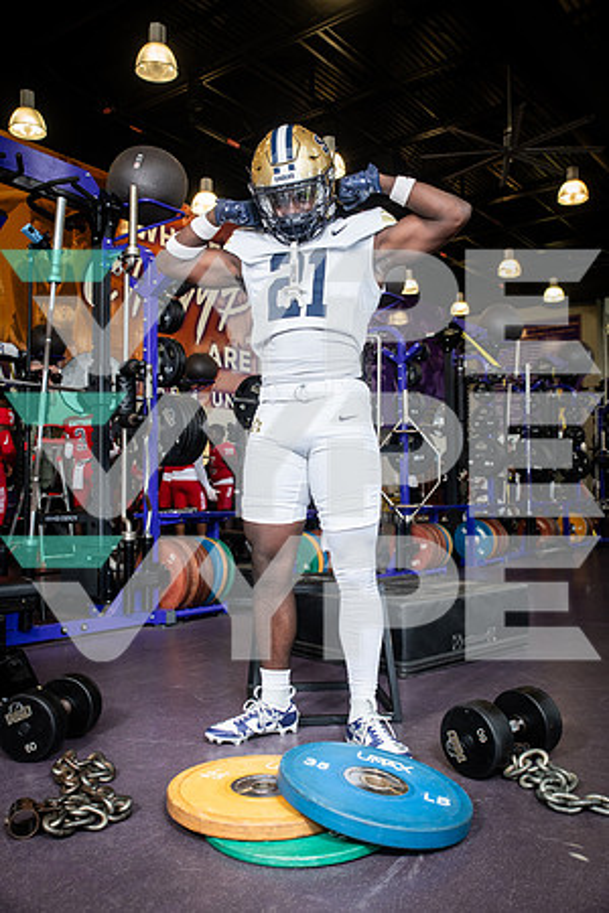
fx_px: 812
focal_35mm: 32
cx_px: 304
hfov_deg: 41.1
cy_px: 456
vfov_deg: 58.7
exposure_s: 1/250
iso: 500
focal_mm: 32
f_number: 5.6
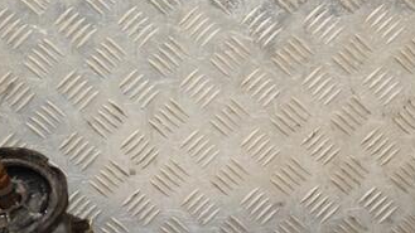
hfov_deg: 16.6
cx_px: 204
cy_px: 145
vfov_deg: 9.4
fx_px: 1419
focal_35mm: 129
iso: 800
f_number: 4.8
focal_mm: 45
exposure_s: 1/160
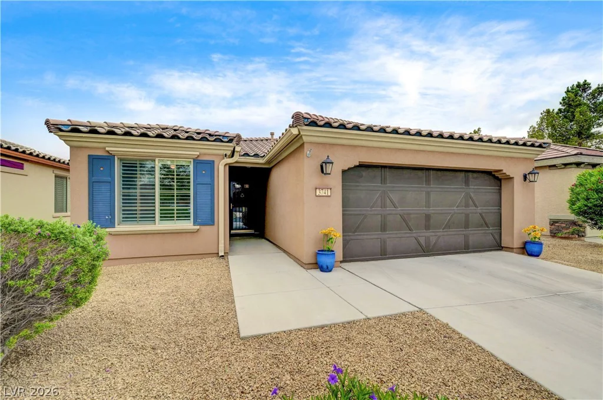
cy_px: 200
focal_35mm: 14
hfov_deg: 104.3
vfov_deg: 81.1
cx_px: 302
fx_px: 234
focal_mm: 14
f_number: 8
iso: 800
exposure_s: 1/400
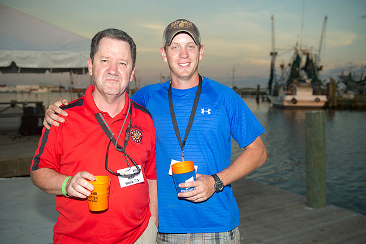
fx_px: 386
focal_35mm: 38
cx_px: 183
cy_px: 122
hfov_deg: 50.7
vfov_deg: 35.0
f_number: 3.5
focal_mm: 38
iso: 125
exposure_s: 1/200
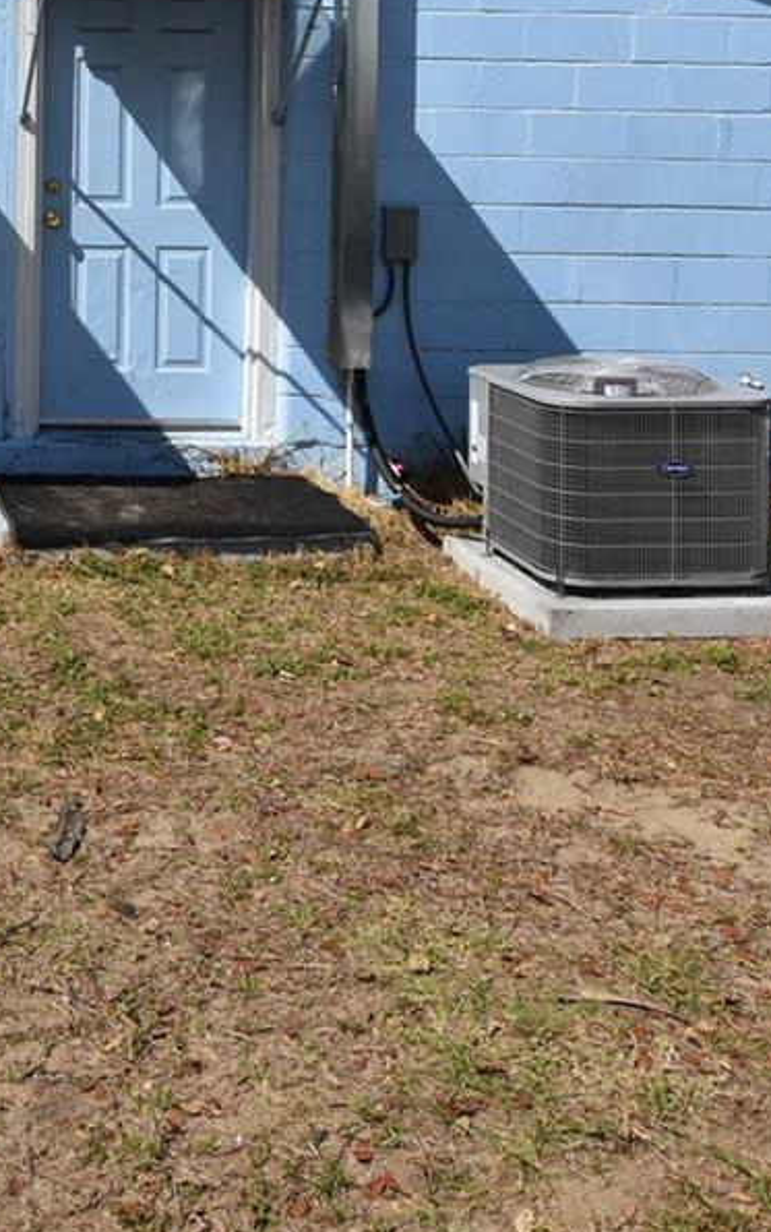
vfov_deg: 44.3
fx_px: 1377
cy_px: 145
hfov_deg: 27.9
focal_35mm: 41
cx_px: -126
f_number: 10
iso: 100
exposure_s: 1/250
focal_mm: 10
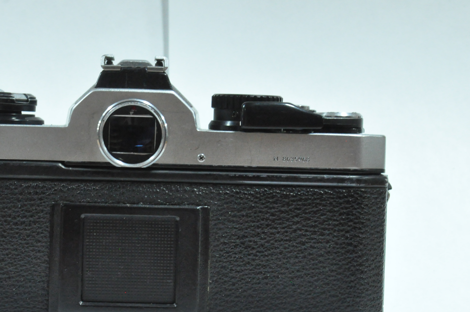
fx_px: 1487
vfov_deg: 12.0
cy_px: 168
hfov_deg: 17.9
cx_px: 176
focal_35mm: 114
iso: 3200
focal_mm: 52
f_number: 13
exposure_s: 1/20
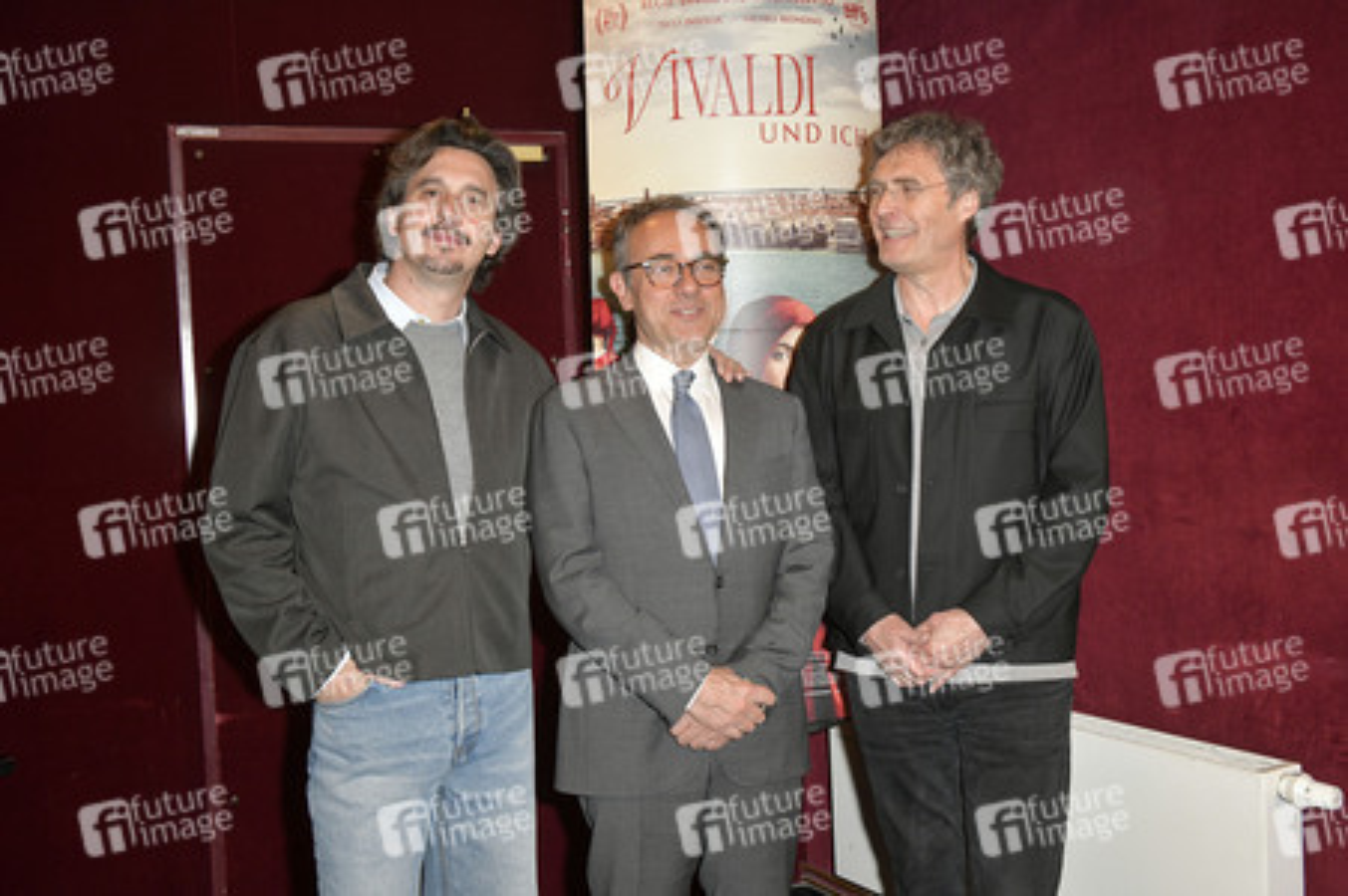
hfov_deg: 50.7
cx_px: 674
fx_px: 1422
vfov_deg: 35.0
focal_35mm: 38
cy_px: 448
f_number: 5.6
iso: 2500
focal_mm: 38
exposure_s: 1/160
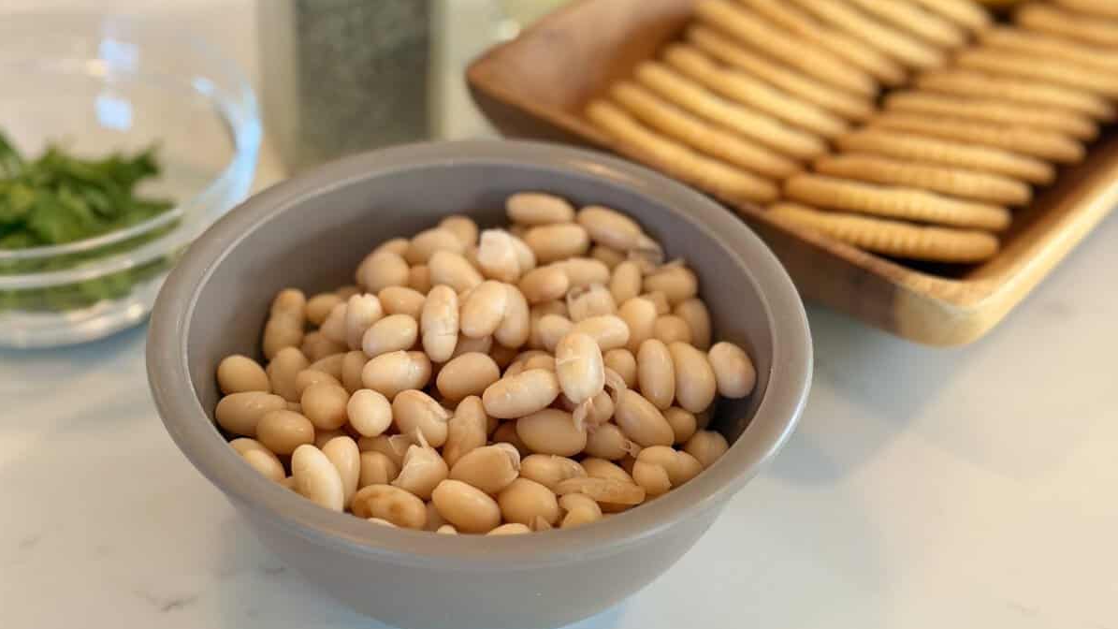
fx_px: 2075
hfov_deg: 30.2
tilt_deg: -33.7
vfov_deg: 17.1
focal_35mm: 70
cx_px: 558
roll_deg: -2.4
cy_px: 119
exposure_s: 1/60
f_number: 1.78
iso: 80
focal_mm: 6.76
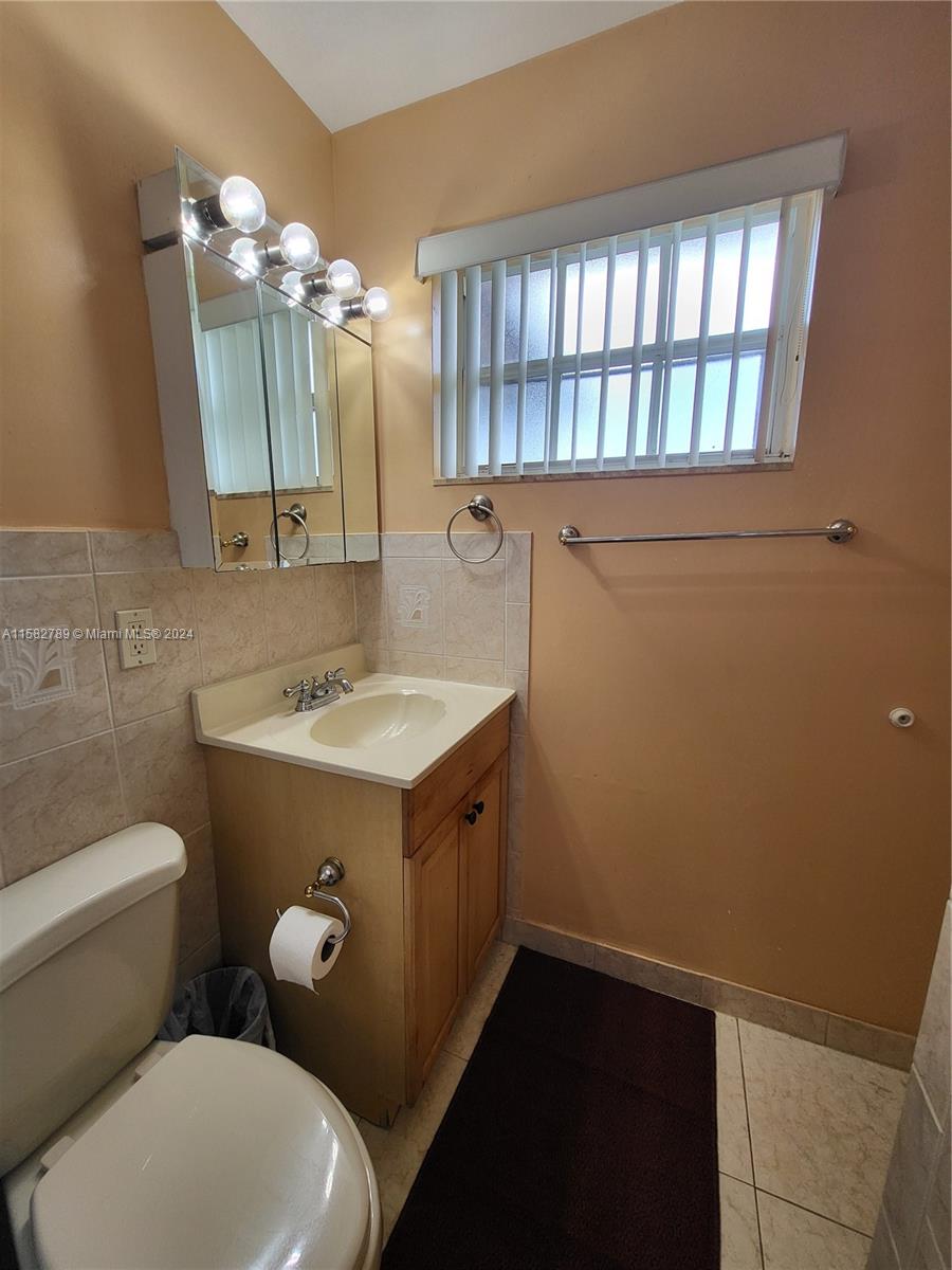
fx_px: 477
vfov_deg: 106.2
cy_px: 635
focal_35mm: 13
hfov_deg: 89.9
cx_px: 476
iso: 64
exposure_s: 1/60
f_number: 2.2
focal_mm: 1.74
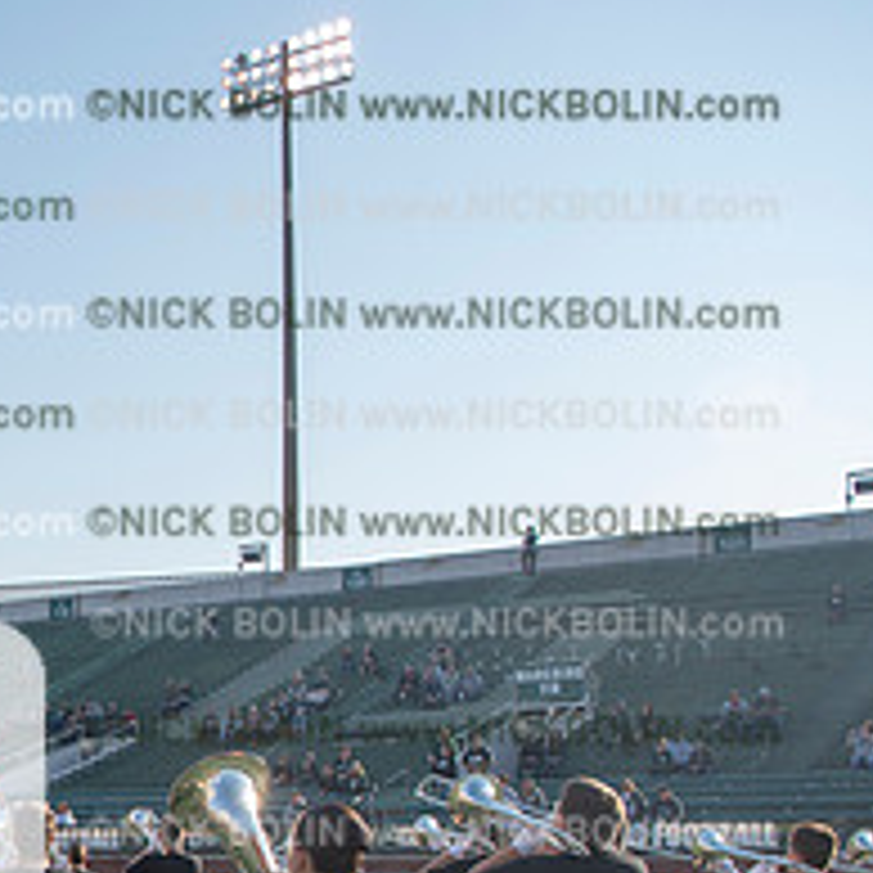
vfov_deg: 26.9
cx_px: -274
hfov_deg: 24.4
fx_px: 1740
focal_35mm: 61
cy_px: 835
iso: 100
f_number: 5.6
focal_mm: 24
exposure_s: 1/500
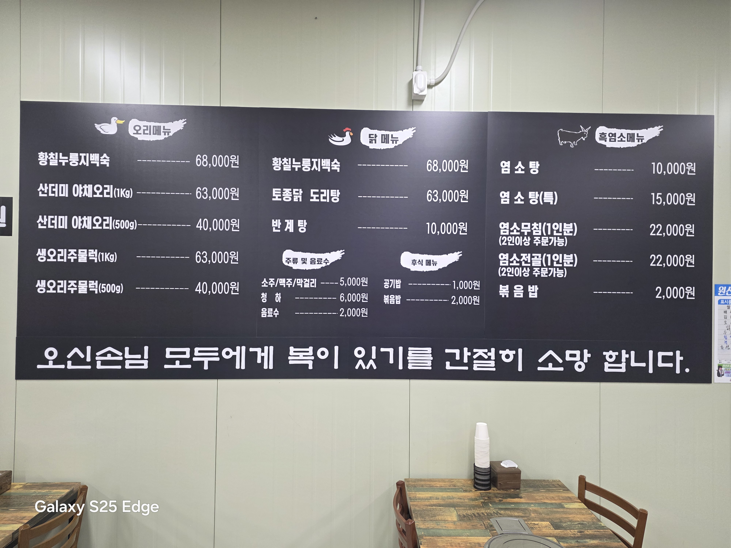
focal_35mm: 23
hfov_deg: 73.9
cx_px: 366
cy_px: 274
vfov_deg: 58.9
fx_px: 486
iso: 200
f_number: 1.7
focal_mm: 6.3
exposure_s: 1/120
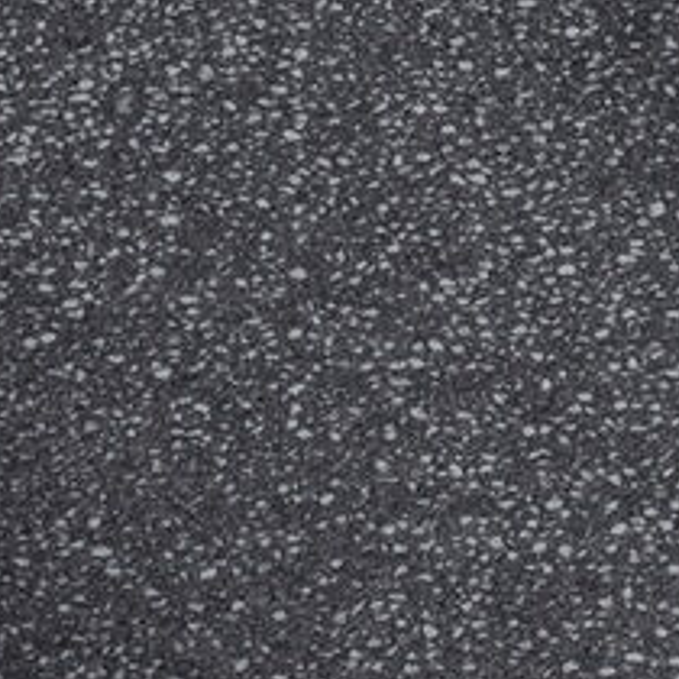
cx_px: 2486
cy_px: -808
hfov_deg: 4.7
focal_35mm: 349
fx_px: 7745
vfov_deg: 4.9
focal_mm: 45
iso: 200
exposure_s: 1/10
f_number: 8
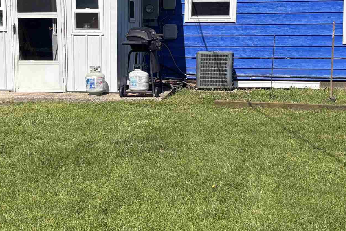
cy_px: 82
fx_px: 634
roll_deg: +0.3
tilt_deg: -7.0
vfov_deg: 20.6
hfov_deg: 30.5
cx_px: 151
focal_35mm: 66
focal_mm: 5.96
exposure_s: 1/3311
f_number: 1.6
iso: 50
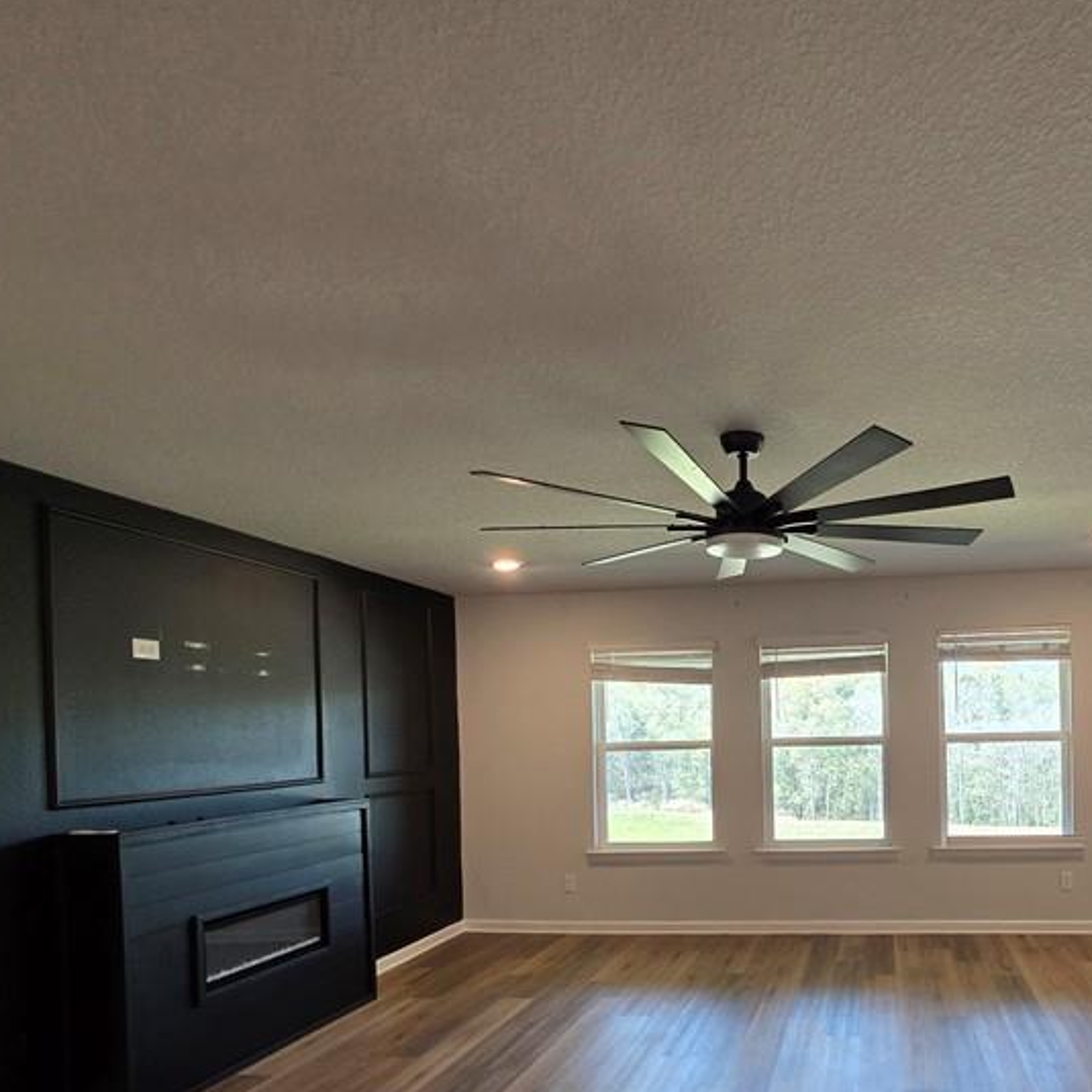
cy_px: 739
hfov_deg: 66.1
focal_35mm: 22
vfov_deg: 67.5
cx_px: 794
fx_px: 785
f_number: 1.9
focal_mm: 2.2
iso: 250
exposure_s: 1/120
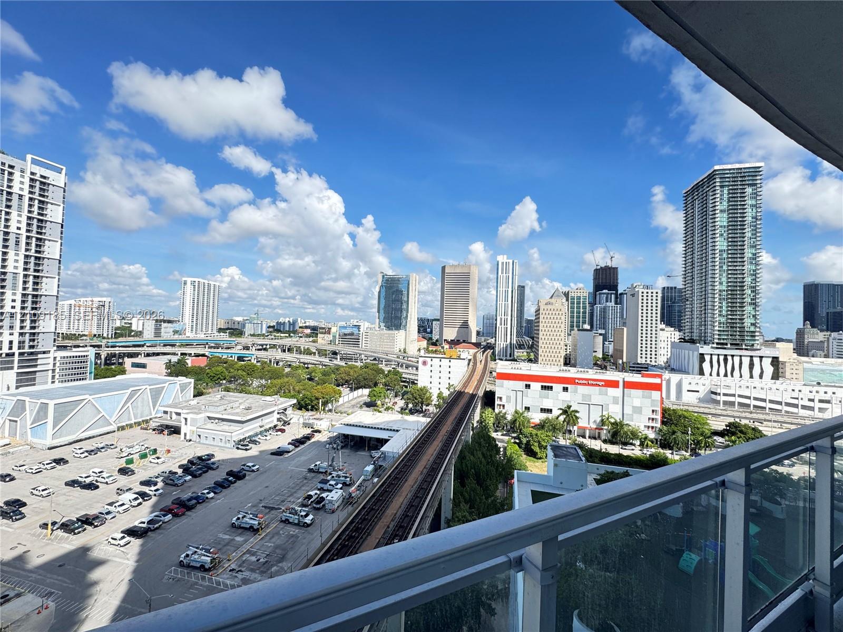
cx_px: 422
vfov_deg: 85.7
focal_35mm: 14
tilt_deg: +1.6
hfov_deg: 102.1
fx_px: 341
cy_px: 316
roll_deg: -0.3
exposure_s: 1/849
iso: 50
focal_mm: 2.22
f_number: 2.2
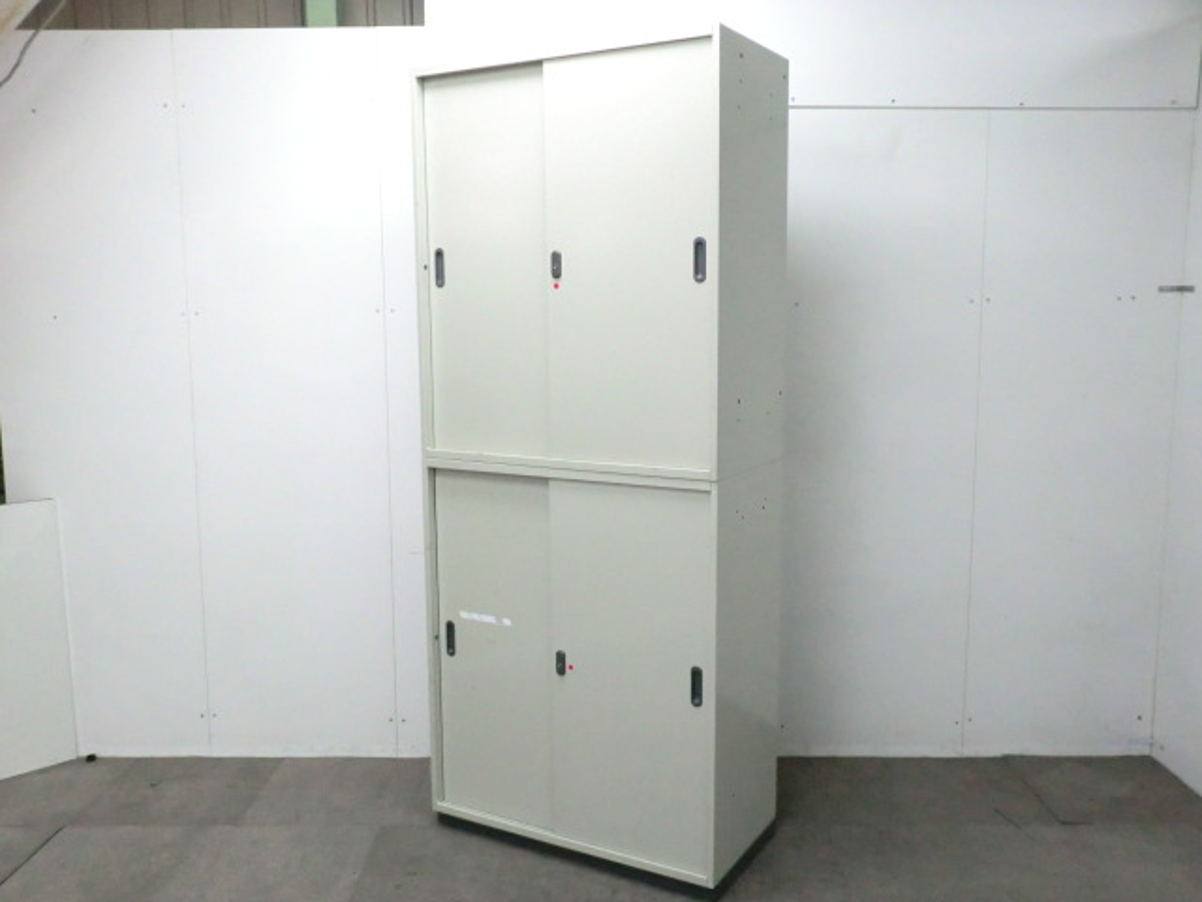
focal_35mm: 32
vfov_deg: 44.2
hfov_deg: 56.8
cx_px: 601
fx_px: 1111
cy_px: 451
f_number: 3.5
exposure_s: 1/60
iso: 640
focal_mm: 5.8
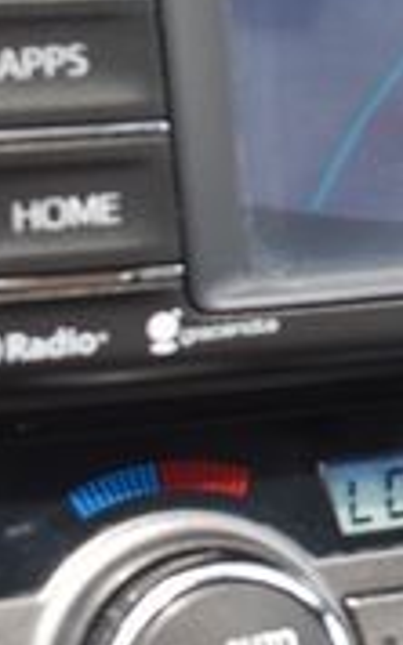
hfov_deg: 9.4
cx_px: 726
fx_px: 2323
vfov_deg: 15.8
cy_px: 154
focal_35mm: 132
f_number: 5
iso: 400
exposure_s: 1/250
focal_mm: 24
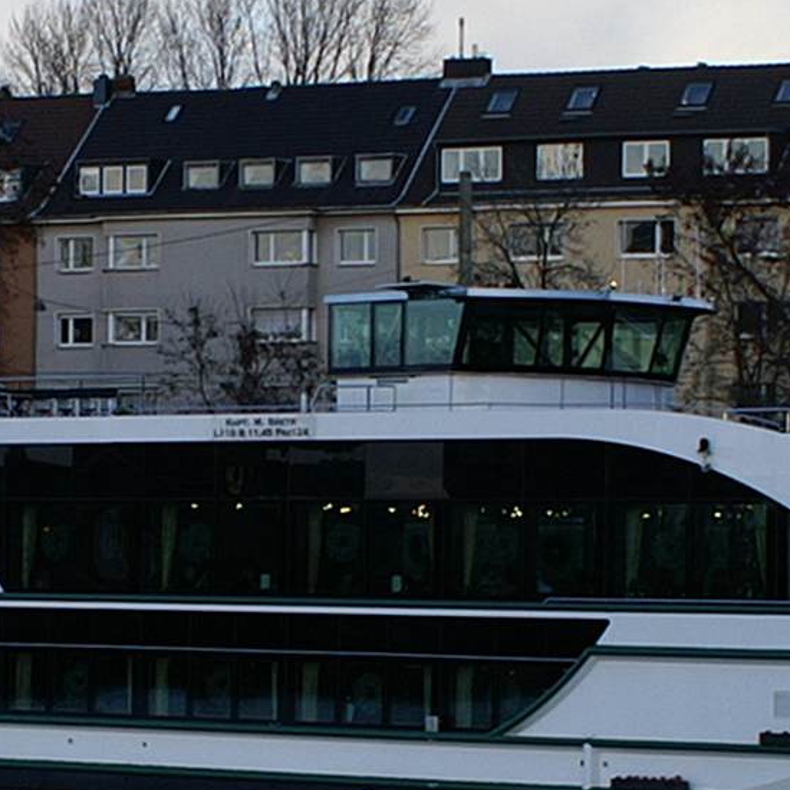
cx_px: 99
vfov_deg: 9.7
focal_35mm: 181
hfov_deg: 9.6
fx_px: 4673
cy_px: 490
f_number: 8
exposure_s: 1/250
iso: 100
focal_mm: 26
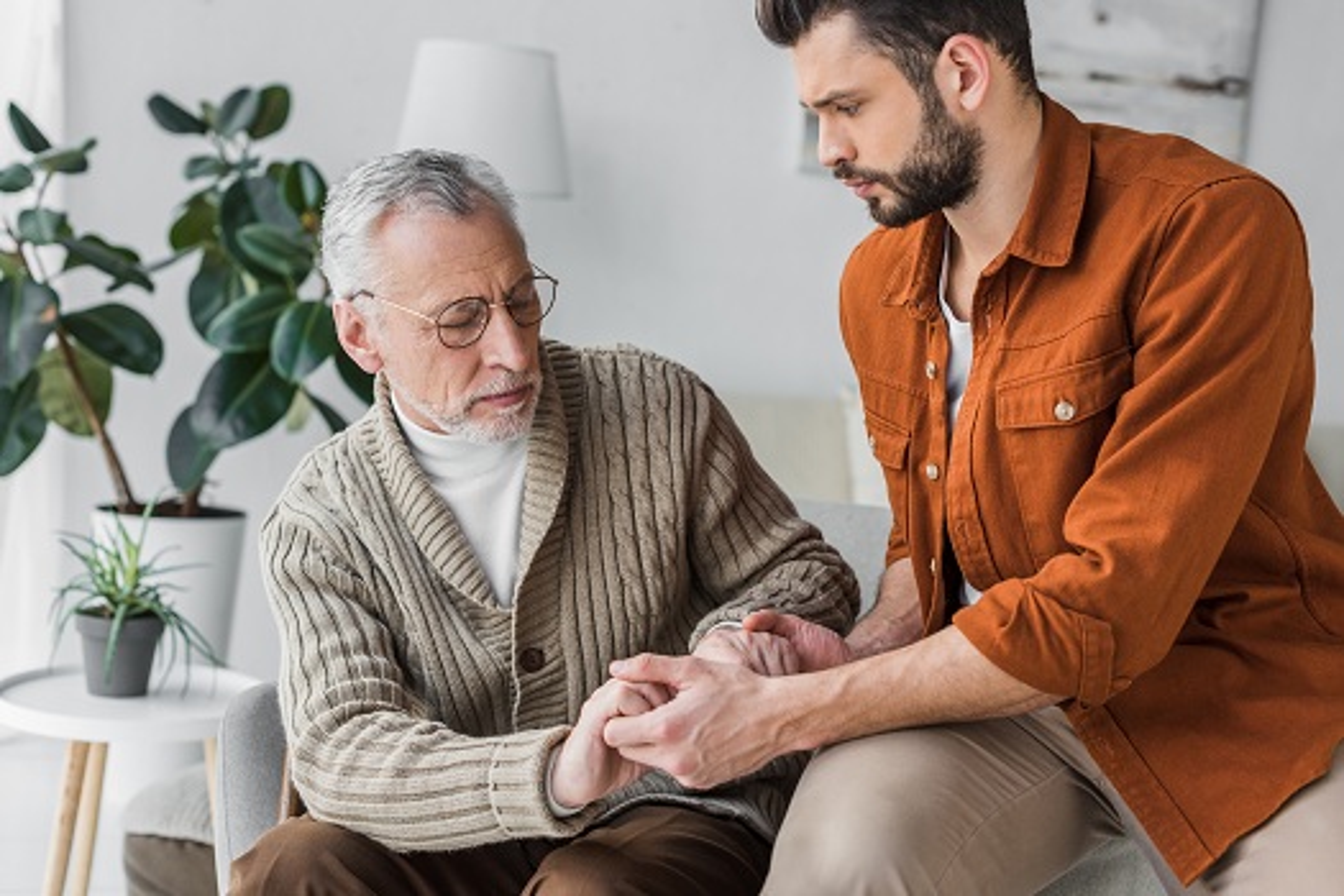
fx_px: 1867
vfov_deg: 27.0
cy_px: 448
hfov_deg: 39.6
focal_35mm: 50
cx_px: 672
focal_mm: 50
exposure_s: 1/200
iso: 160
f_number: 3.5
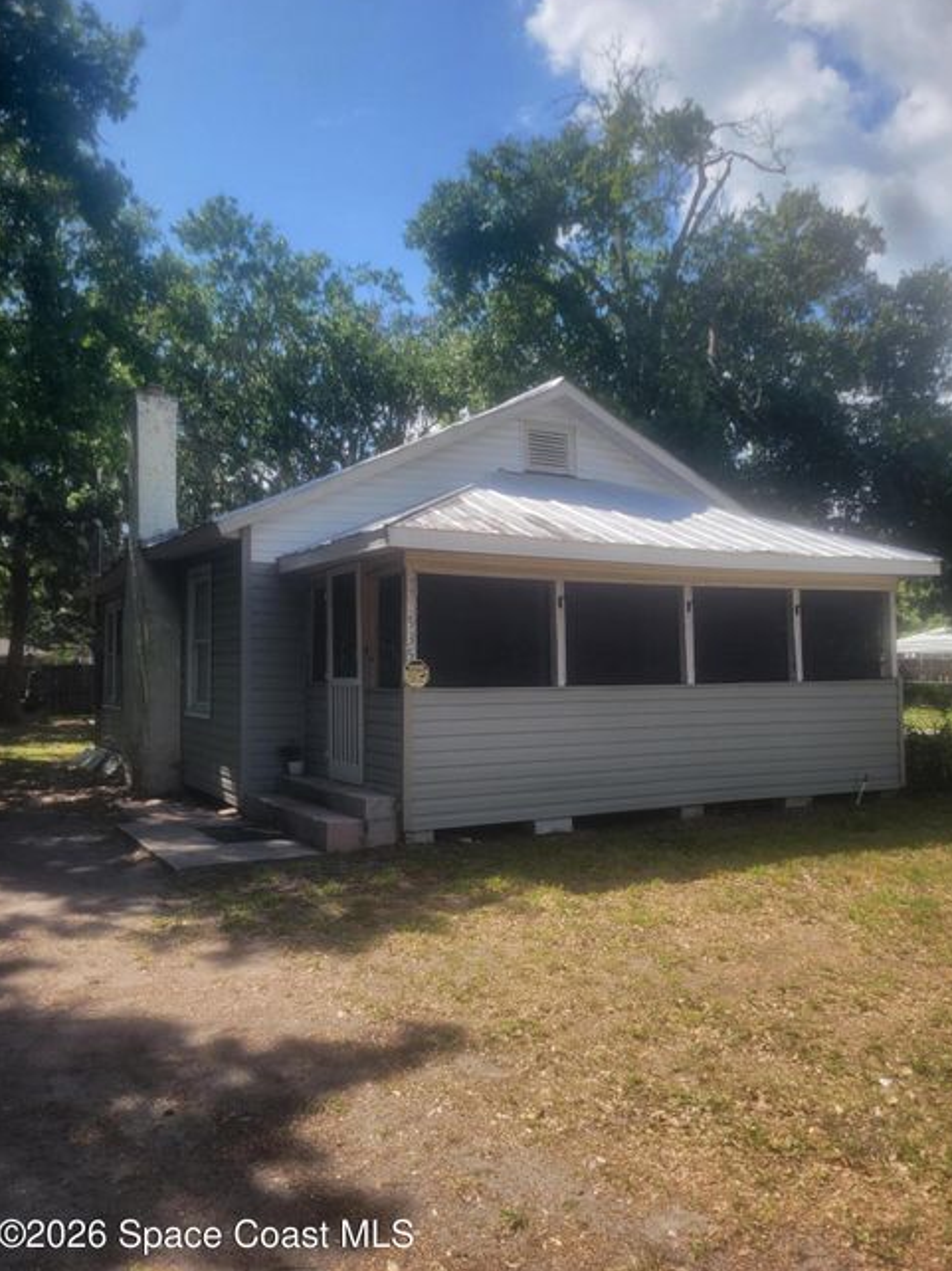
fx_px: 991
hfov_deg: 51.3
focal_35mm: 27
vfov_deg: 65.3
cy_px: 635
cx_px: 489
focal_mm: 5.4
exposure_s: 1/1610
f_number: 1.8
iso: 40
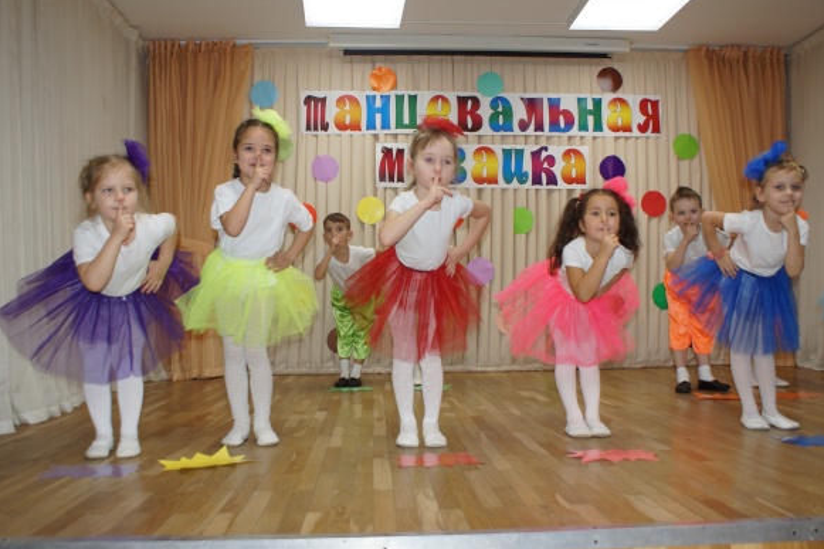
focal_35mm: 31
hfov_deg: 60.3
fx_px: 709
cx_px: 413
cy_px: 268
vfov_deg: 42.3
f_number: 4
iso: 200
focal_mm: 20
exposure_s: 1/125
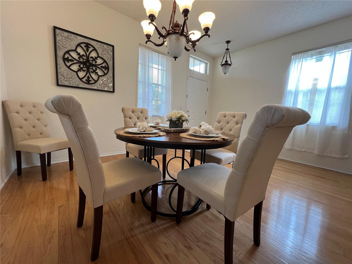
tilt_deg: -7.0
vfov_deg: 89.9
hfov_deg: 106.2
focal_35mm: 13
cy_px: 132
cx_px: 176
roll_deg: -2.8
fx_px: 132
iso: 160
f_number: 1.8
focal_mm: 1.57
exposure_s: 1/120
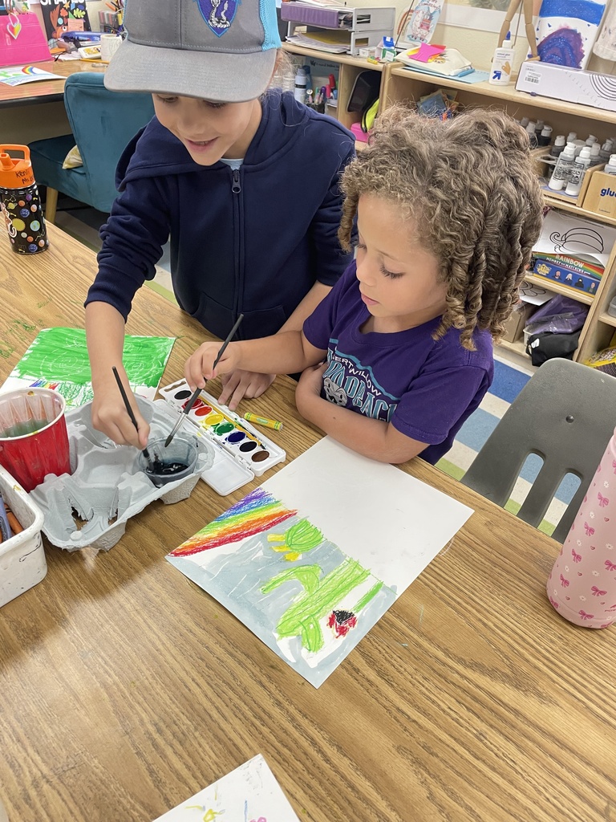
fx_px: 617
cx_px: 308
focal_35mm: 26
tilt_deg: -37.9
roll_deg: -3.6
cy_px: 411
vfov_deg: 67.3
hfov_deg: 53.1
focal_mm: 4.2
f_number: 1.6
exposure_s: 1/60
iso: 100
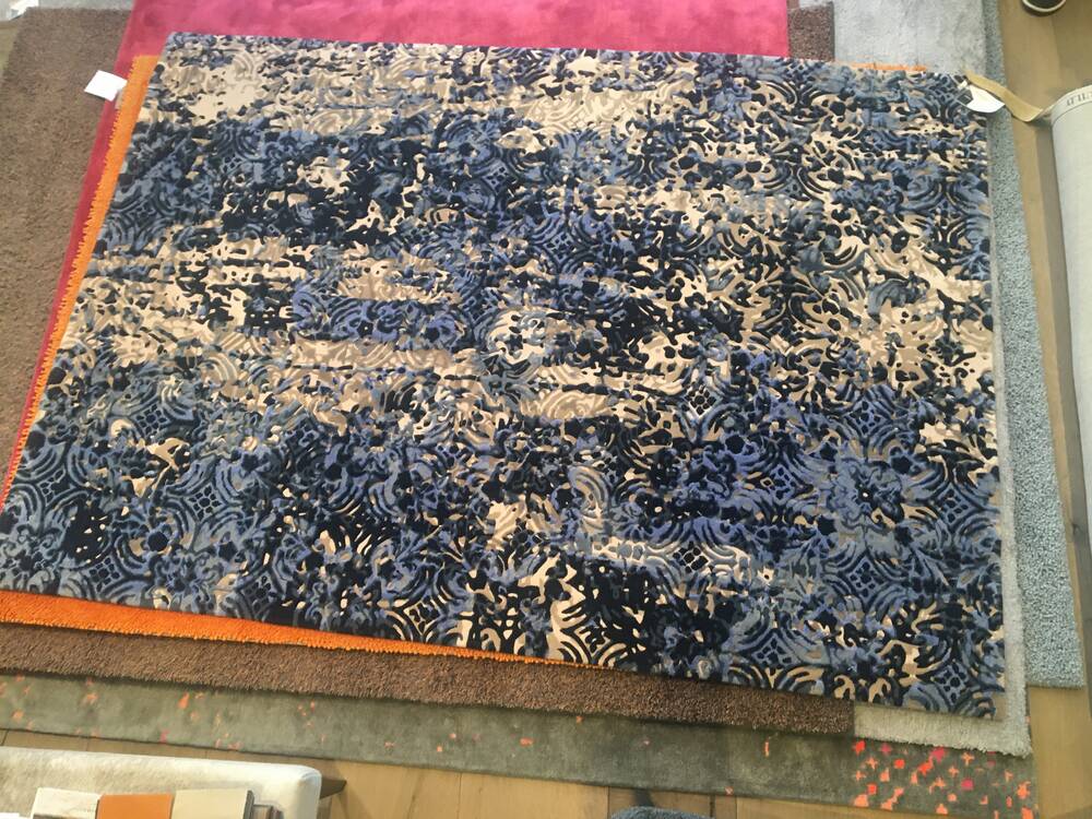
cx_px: 546
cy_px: 410
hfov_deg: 61.7
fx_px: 915
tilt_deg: -68.1
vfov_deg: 48.2
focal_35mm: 29
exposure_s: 1/33
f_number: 2.2
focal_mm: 4.15
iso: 160
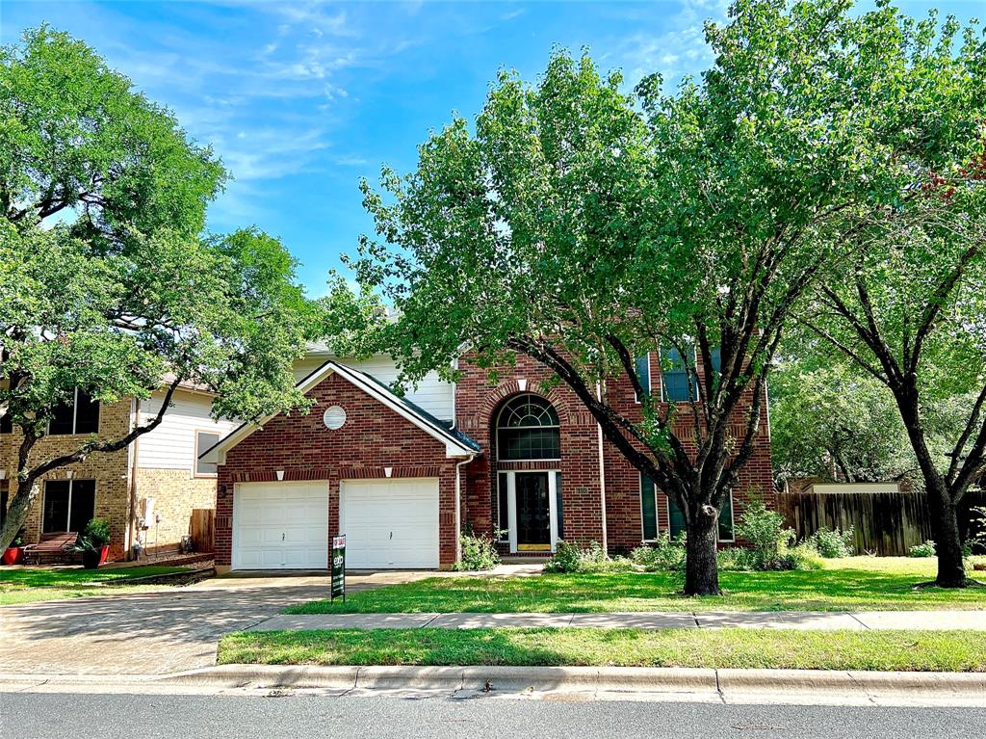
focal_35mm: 26
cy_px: 370
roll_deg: -0.2
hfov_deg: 67.3
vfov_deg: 53.0
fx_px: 740
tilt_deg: +8.8
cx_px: 493
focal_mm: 5.7
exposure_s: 1/1645
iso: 50
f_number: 1.5
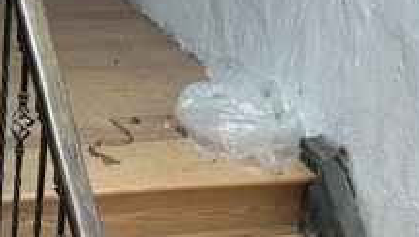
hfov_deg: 16.0
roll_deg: -6.0
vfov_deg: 7.9
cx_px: 136
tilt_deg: -39.7
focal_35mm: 134
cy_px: 688
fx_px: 1490
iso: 40
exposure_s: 1/163
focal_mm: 5.7
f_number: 1.5
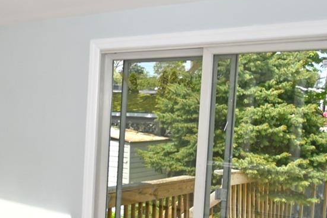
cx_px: -77
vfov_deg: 24.2
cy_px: 124
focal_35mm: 56
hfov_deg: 29.9
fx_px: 509
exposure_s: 1/160
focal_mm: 10
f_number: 6.3
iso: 100
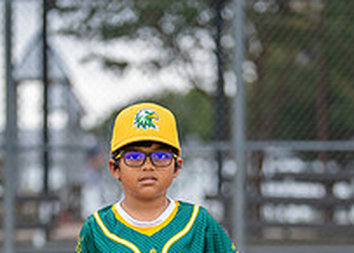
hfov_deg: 12.8
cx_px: 158
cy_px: 295
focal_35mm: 157
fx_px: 1578
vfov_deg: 9.1
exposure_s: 1/3200
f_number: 1.2
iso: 200
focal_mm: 50
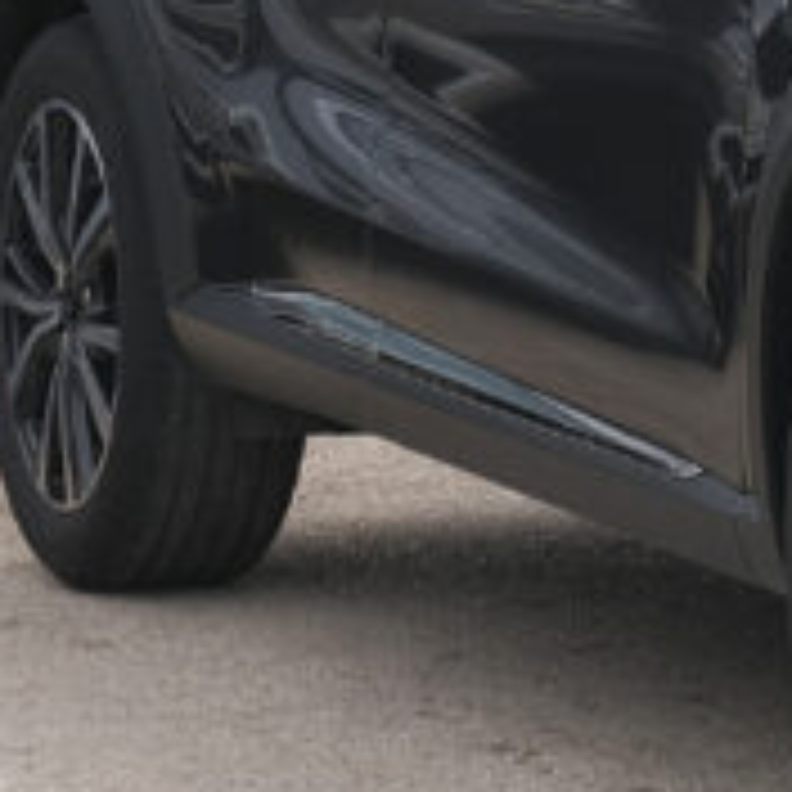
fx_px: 7791
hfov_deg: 5.7
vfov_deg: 5.8
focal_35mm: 301
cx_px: 1422
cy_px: -29
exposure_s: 1/250
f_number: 7.1
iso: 160
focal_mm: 40.8
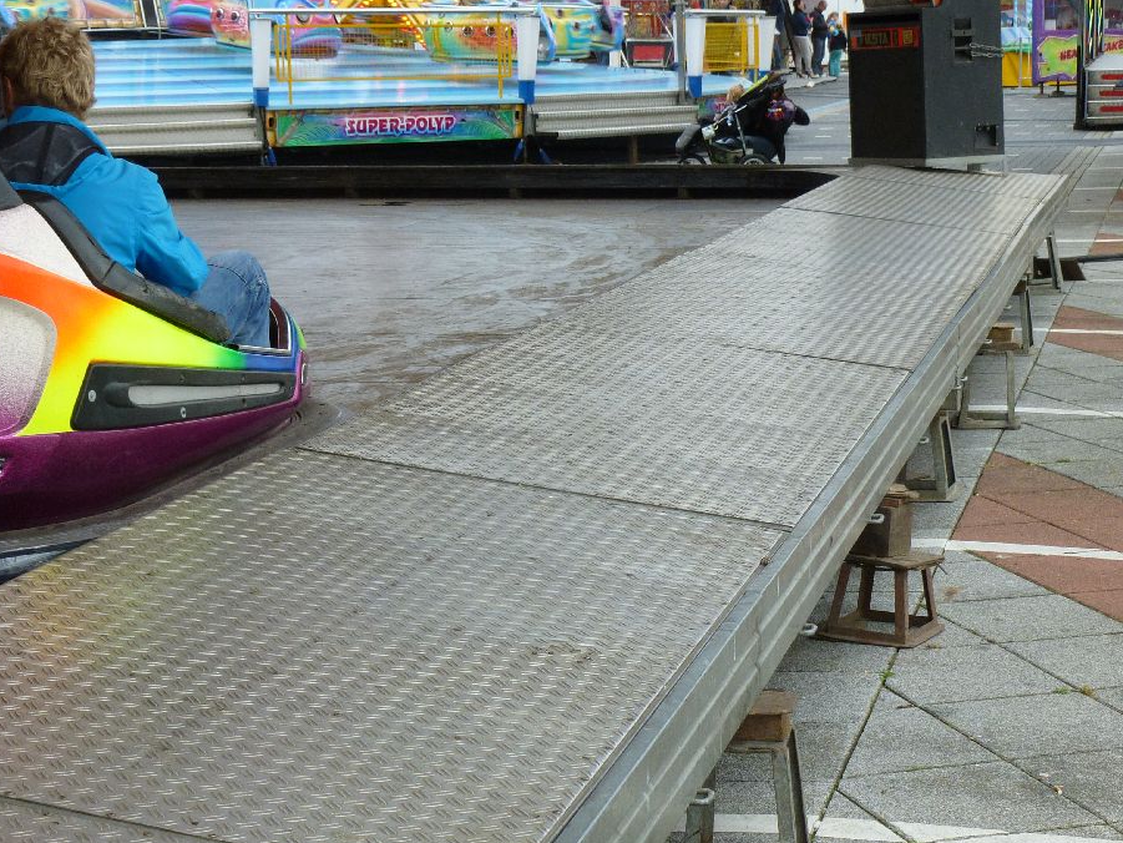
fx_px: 2304
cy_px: 516
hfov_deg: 27.4
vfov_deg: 20.7
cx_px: 566
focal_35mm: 71
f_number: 3.9
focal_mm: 9
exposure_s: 1/60
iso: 125
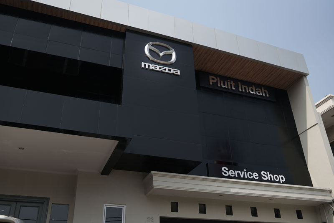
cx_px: 167
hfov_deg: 54.4
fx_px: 325
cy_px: 112
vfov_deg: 37.9
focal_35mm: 35
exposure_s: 1/6400
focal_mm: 35
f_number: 2
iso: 200
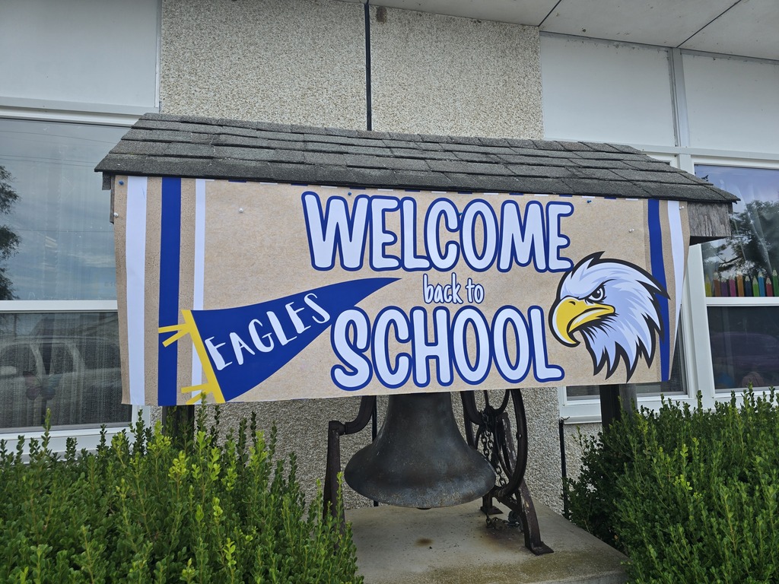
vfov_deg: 58.9
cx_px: 390
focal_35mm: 23
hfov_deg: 73.9
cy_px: 292
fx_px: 518
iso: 12
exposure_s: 1/243
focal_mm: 6.3
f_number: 1.7
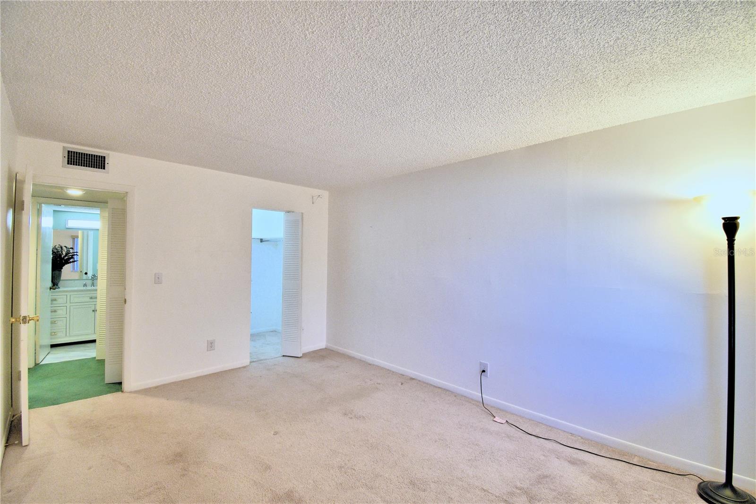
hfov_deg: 100.4
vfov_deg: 77.3
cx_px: 378
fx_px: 315
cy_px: 252
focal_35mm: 15
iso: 400
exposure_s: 1/80
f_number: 4.5
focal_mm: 10
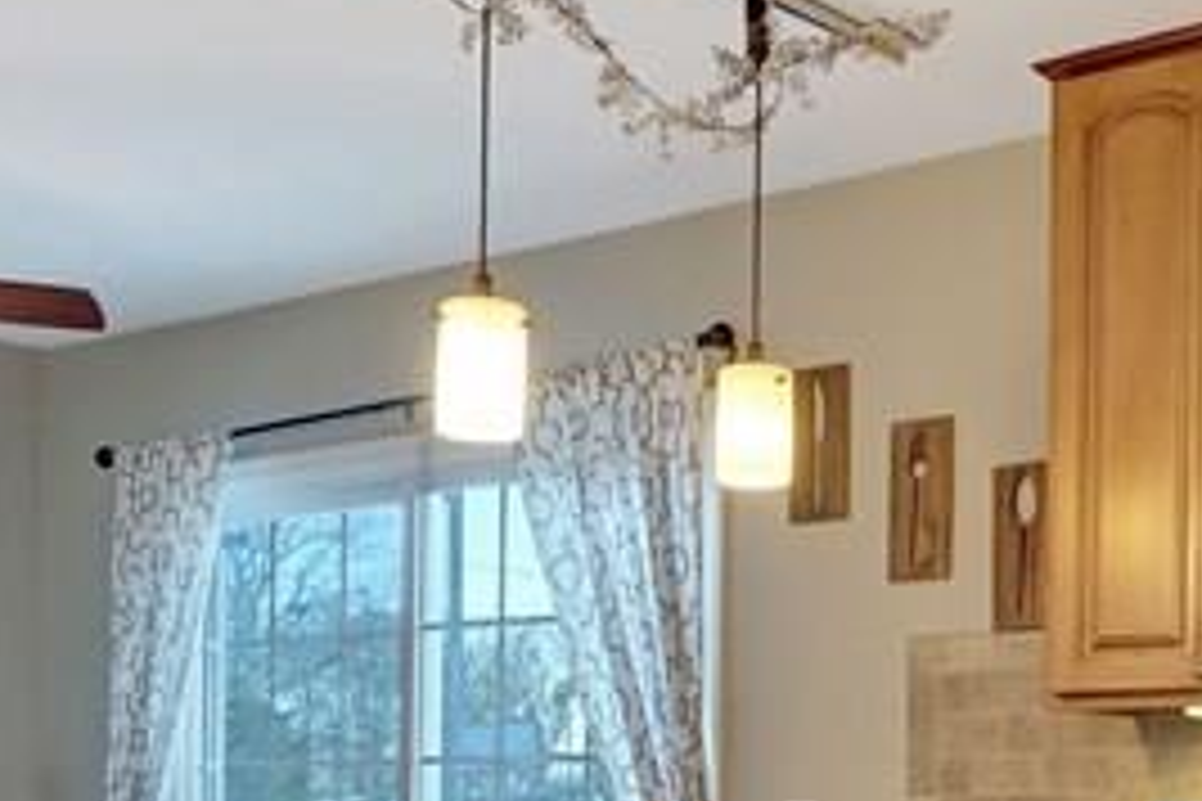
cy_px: 846
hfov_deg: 30.6
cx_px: 842
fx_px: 2170
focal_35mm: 65
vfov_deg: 20.1
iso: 200
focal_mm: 16
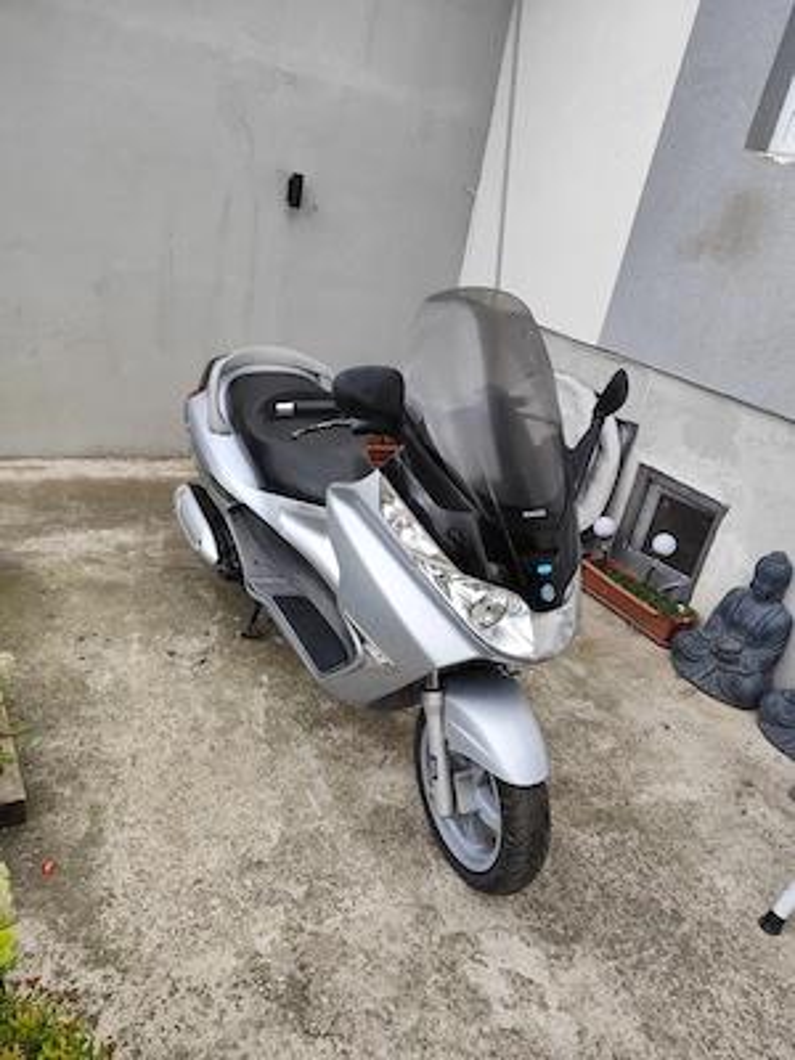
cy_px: 530
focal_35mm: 23
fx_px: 704
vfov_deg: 73.9
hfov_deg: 58.9
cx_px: 398
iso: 320
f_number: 1.65
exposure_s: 1/100
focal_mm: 6.19
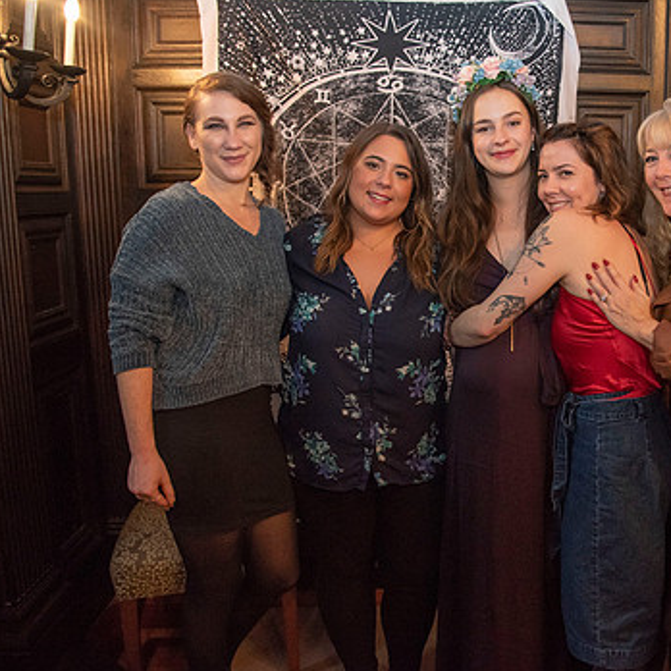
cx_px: 488
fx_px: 746
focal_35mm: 34
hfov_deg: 47.0
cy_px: 319
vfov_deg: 48.4
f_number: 4
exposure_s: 1/200
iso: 3200
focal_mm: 24
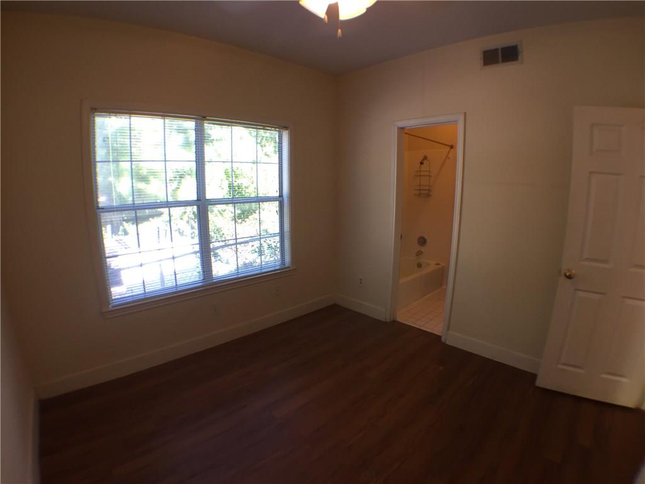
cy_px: 242
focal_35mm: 29
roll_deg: -1.3
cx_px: 322
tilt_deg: -11.4
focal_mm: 4.15
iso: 40
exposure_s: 1/40
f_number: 2.2
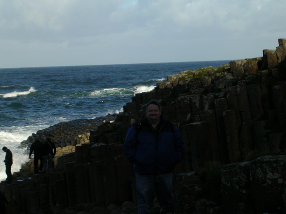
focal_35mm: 115
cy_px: 107
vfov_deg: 12.9
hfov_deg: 17.1
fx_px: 950
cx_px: 143
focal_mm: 17.4
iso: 50
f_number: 4.9
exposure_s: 1/494
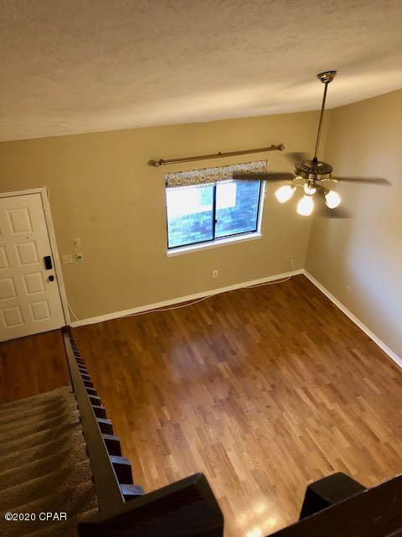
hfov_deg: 49.7
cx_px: 201
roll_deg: -0.7
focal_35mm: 28
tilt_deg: -31.8
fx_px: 434
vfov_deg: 63.4
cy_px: 268
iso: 100
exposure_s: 1/11
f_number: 1.8
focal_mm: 4
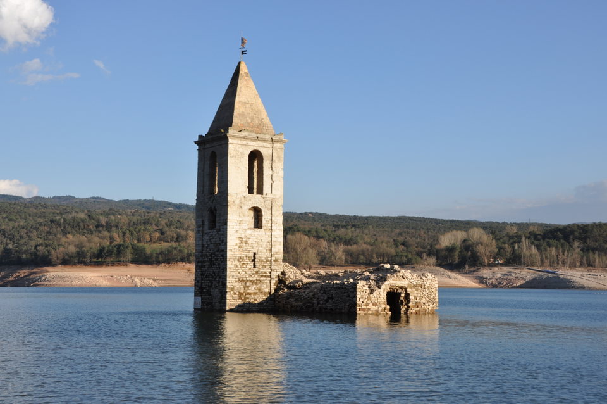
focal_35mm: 54
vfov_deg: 25.0
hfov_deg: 36.9
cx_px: 304
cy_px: 202
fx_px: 910
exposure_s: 1/320
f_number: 9
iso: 200
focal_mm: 36
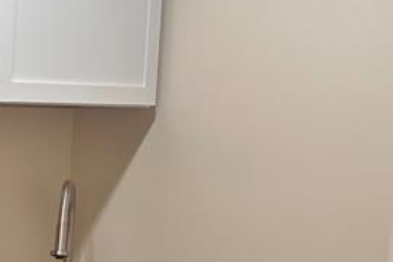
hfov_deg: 19.8
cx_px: -126
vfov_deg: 14.3
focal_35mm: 94
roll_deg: -1.2
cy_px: 259
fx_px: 1026
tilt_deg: -7.9
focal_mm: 6.86
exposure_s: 1/120
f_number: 1.78
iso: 160
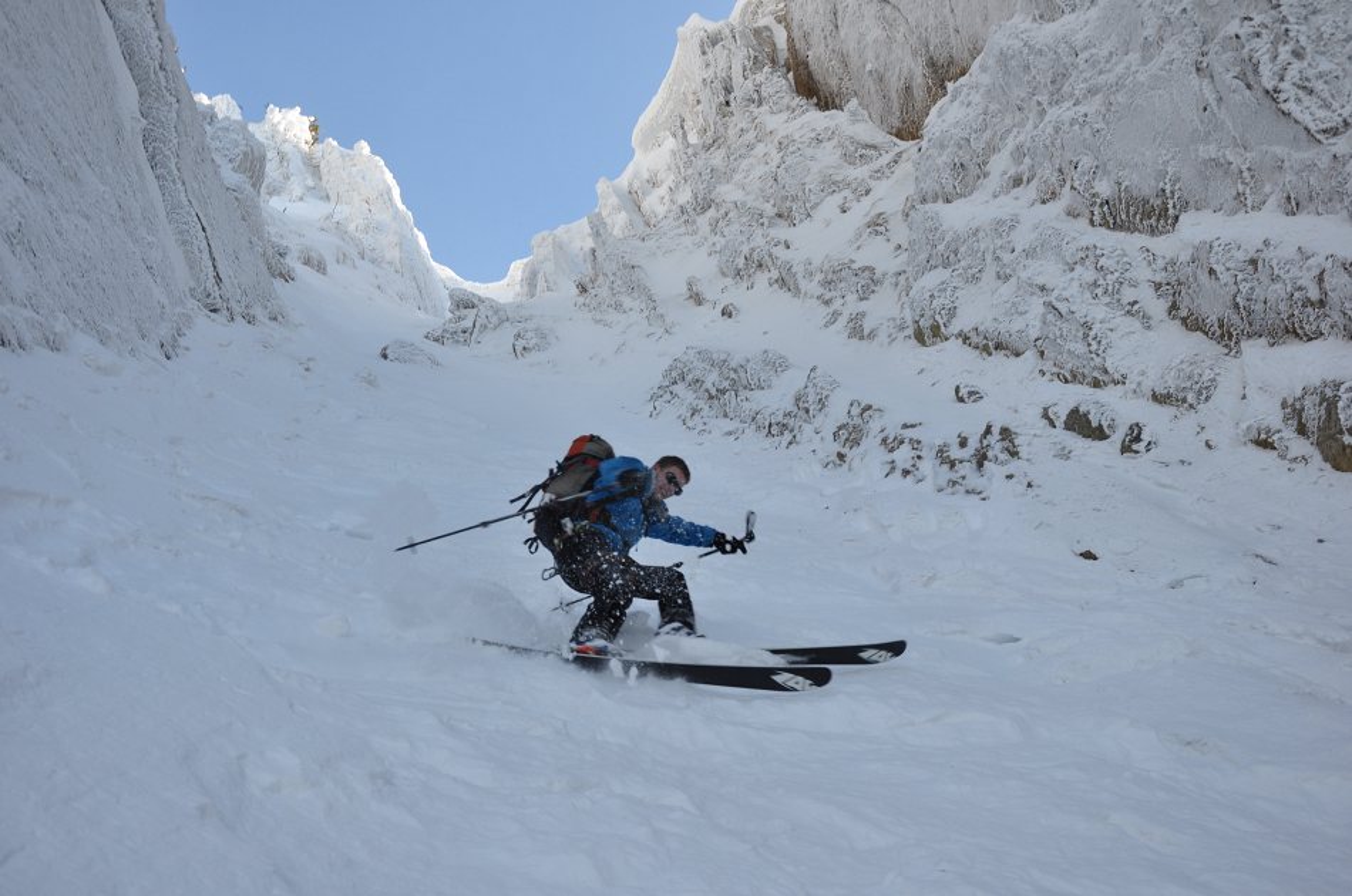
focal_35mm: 48
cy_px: 448
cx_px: 676
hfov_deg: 41.2
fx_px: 1800
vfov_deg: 28.0
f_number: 8
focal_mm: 32
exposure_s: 1/250
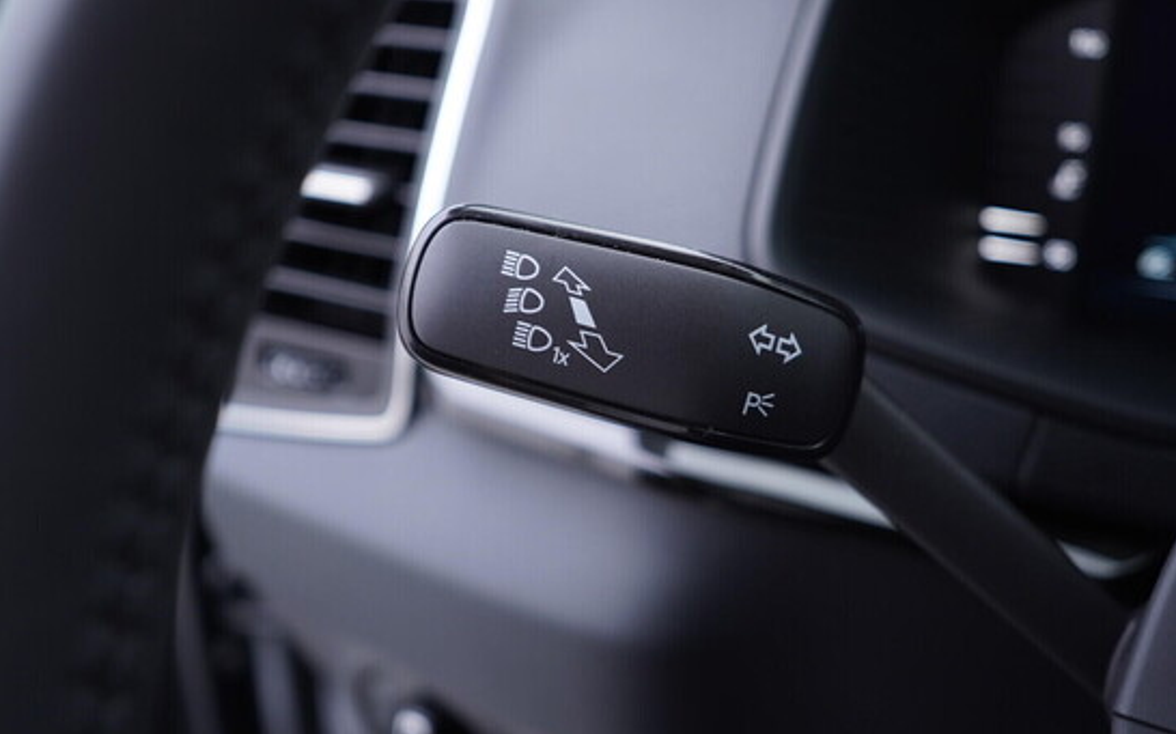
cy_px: 341
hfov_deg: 52.8
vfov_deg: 34.4
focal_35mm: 37
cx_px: 588
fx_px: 1186
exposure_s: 1/40
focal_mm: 24
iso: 200
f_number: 2.8
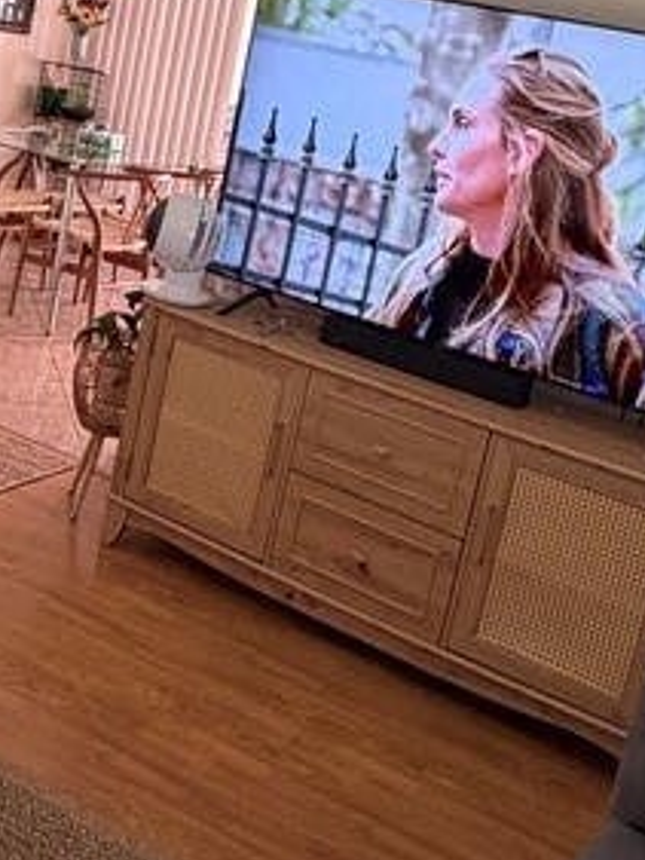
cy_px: 272
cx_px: 232
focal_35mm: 51
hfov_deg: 28.5
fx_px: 1266
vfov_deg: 37.0
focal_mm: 2.22
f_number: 2.2
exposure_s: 1/60
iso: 320
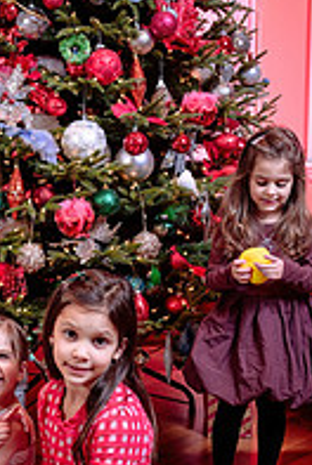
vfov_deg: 27.6
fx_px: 946
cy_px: 274
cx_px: 77
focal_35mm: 73
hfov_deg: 18.6
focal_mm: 24
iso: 200
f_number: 3.5
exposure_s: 1/60
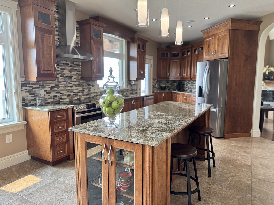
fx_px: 190
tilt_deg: -7.3
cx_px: 137
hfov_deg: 71.6
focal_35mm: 24
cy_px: 102
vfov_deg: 56.8
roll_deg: +0.2
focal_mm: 6.76
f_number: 1.78
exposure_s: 1/120
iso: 160
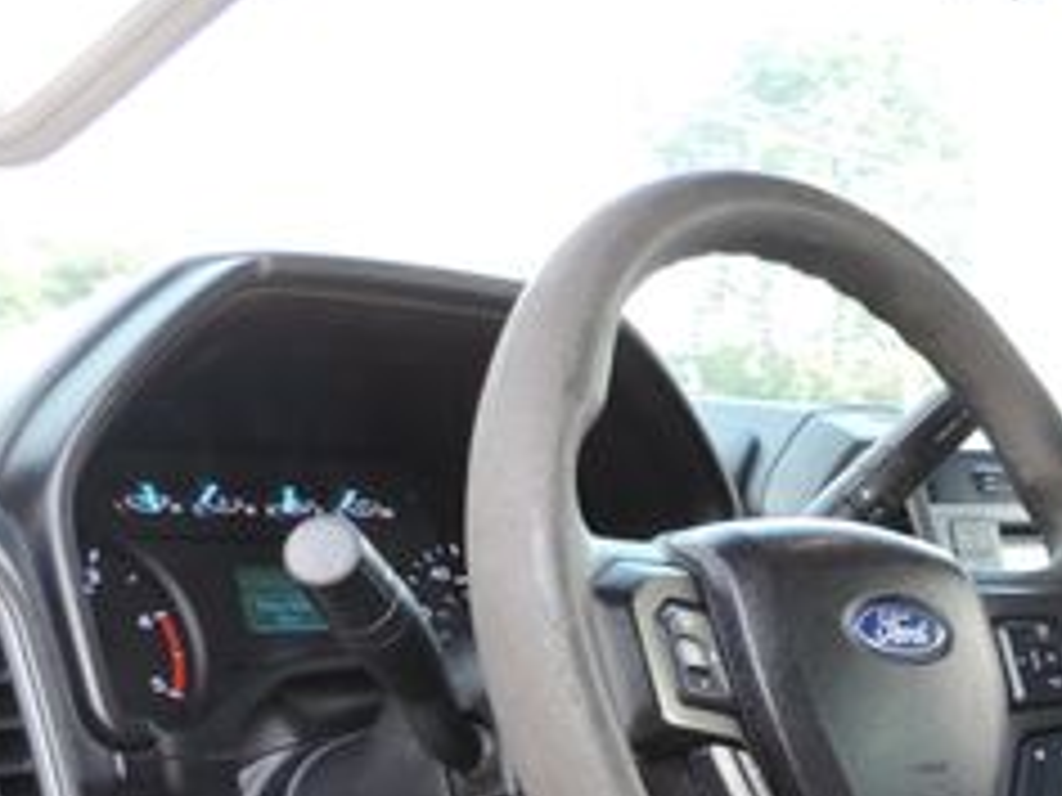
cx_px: 976
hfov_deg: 28.5
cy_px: 976
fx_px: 1994
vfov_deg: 20.9
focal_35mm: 65
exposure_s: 1/30
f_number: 3
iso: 80
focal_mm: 4.3
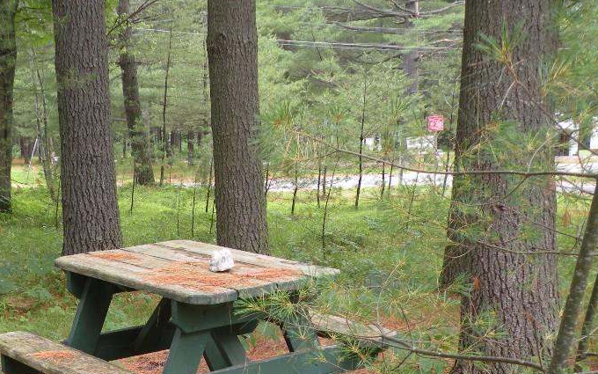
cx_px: 270
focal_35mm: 67
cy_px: 223
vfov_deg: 19.4
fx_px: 1092
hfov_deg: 30.6
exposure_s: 1/61.3
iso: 97
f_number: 3.2
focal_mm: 7.4
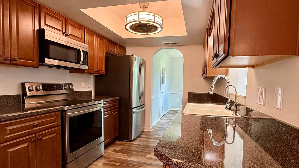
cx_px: 158
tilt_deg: -3.2
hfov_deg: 86.5
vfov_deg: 55.7
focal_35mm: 20
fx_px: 159
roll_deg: -1.6
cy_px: 93
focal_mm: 2.22
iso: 200
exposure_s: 1/60
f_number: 2.2
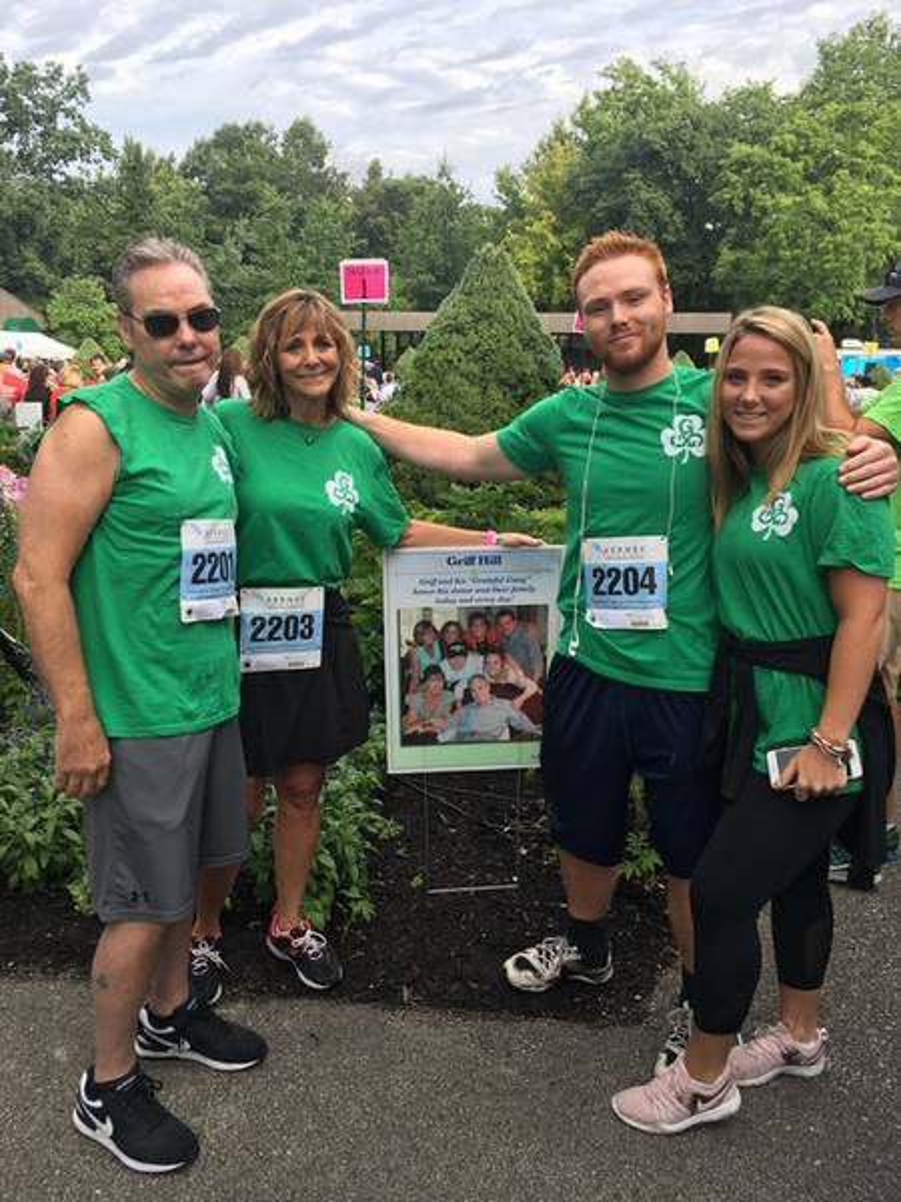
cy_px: 601
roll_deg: -0.8
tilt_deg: -14.1
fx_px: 1006
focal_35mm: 29
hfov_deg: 48.2
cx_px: 450
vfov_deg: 61.7
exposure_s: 1/274
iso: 25
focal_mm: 4.15
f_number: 2.2
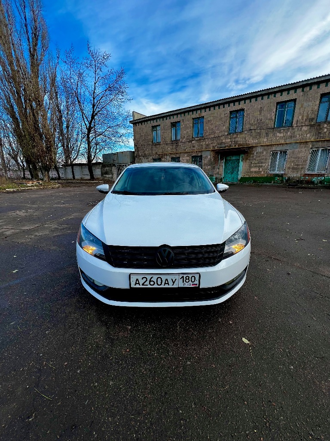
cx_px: 165
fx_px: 165
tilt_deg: -16.5
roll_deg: +1.4
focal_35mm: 13
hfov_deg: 89.9
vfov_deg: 106.2
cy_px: 220
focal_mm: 1.57
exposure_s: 1/637
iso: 32
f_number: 1.8
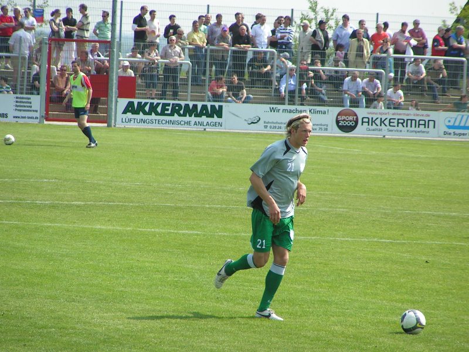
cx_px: 234
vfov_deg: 3.9
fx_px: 5148
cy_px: 176
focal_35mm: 380
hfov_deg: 5.2
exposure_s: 1/500
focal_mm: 58
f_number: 3.5
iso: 50
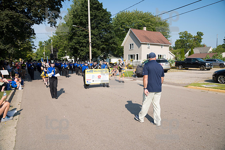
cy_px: 75
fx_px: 150
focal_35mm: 24
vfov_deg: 53.2
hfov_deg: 73.7
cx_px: 112
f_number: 6.3
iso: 320
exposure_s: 1/800
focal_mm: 24
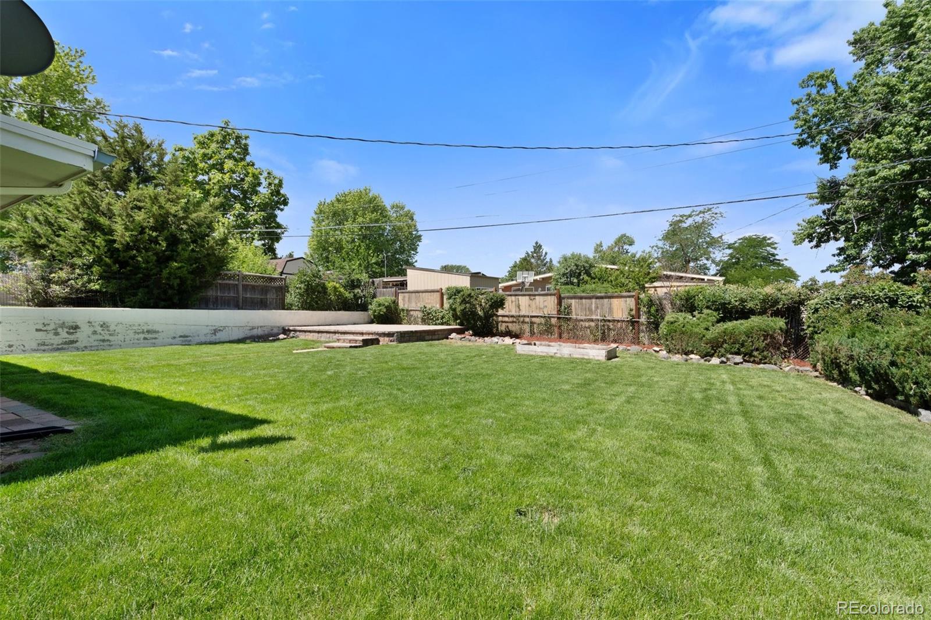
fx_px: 388
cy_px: 310
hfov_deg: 100.4
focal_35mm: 15
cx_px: 466
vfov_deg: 77.3
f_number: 8
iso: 400
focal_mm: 10
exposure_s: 1/320
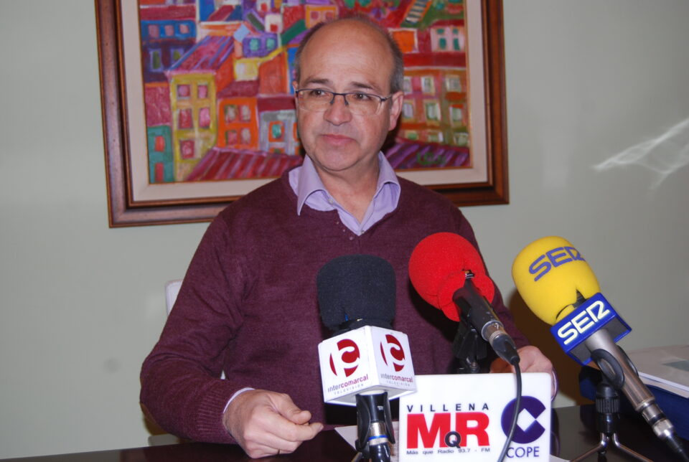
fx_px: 978
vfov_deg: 26.6
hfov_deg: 38.8
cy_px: 231
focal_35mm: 51
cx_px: 344
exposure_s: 1/60
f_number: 4.5
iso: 200
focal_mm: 34
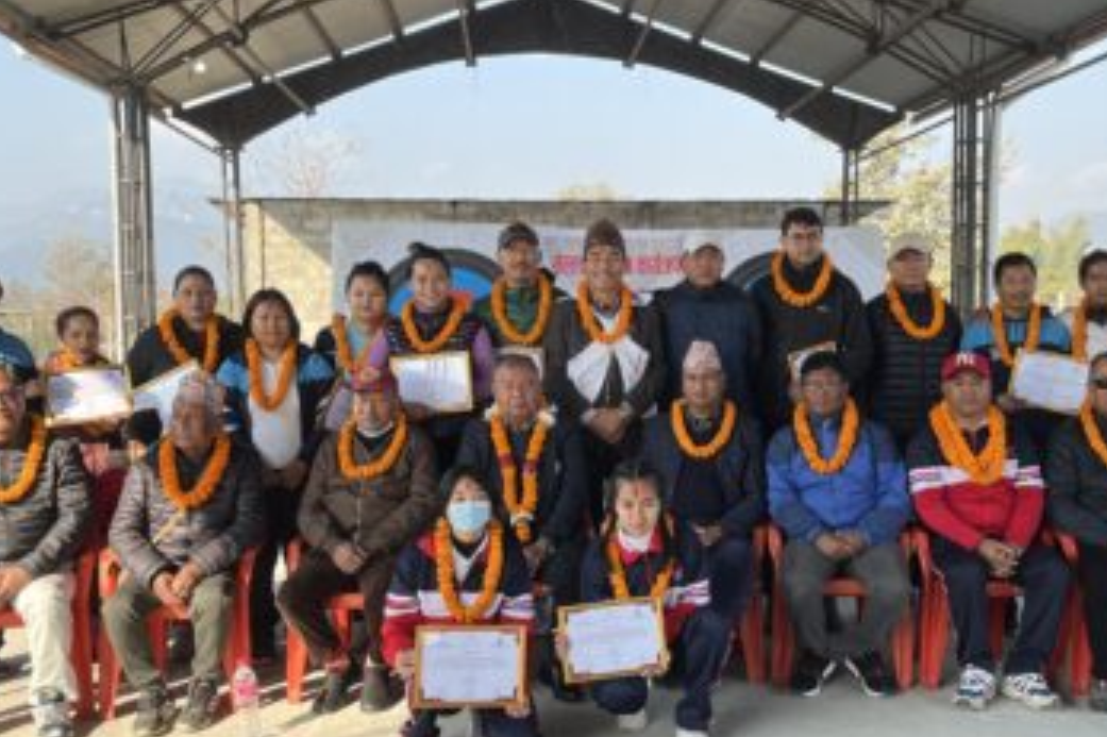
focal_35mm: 39
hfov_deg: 49.4
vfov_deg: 34.2
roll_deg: +0.5
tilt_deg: -4.1
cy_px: 378
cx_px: 625
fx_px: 1199
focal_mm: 5.1
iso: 50
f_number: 1.6
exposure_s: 1/487
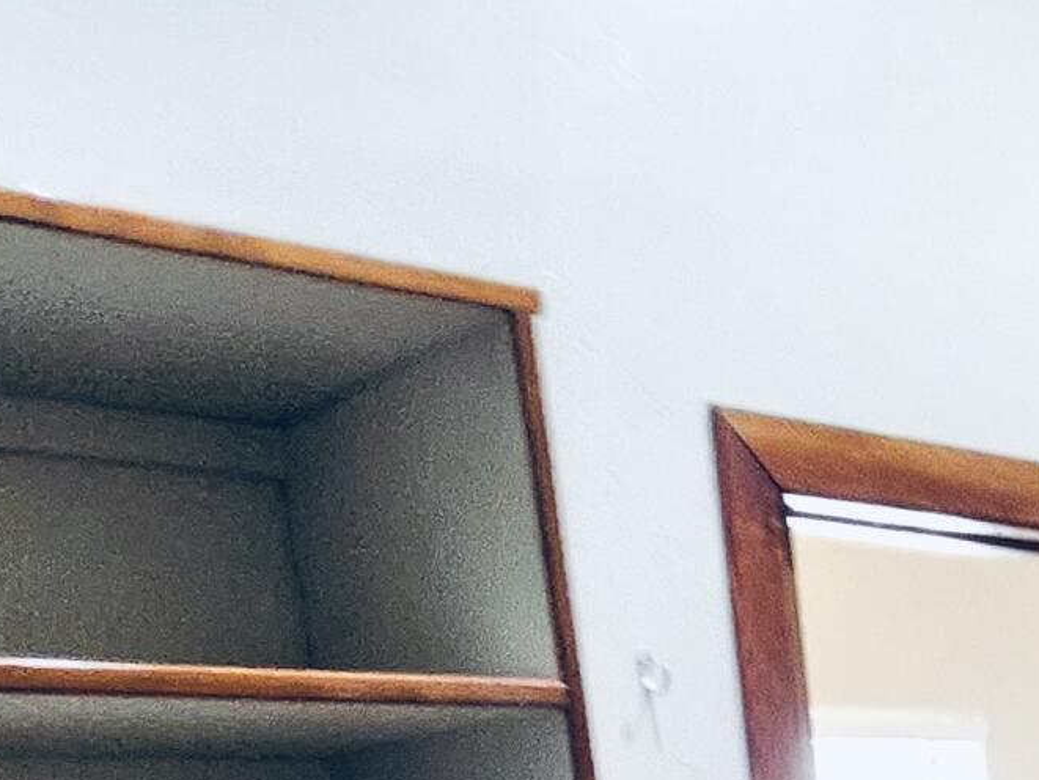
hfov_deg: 28.4
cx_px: 1254
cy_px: 1376
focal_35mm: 59
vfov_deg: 19.2
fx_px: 1771
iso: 320
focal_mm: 1.74
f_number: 2.2
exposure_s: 1/30
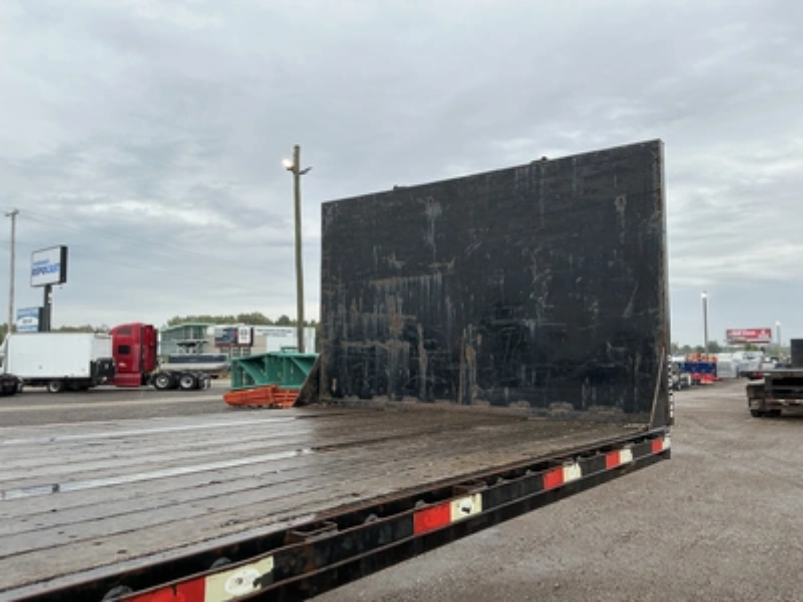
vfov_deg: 49.7
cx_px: 402
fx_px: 650
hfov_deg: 63.4
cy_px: 301
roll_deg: -1.6
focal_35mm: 28
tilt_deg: +5.4
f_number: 1.8
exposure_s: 1/524
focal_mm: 3
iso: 25
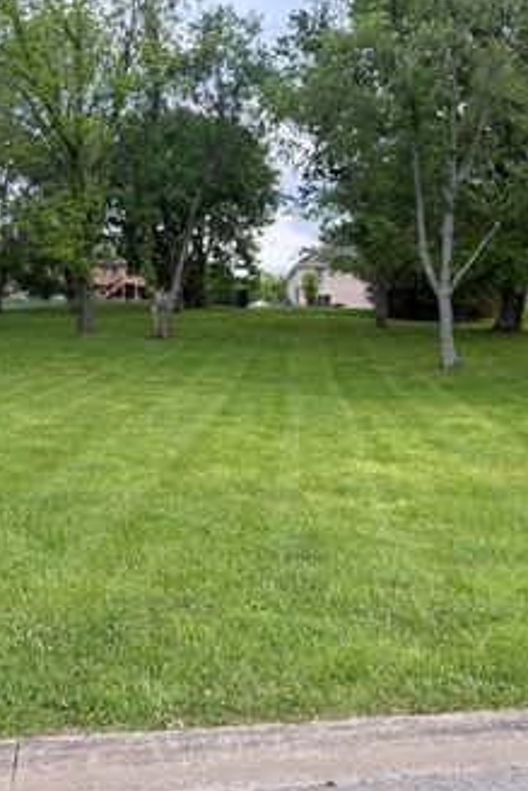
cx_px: 323
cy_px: 365
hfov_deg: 34.9
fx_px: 835
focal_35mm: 38
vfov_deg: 50.6
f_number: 1.78
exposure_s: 1/643
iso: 100
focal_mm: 6.76
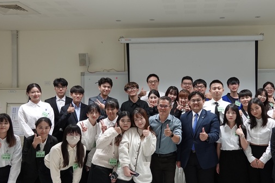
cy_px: 100
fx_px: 305
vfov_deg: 33.3
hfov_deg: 48.0
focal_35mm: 40
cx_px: 173
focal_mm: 10.83
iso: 320
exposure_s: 1/30
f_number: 3.2
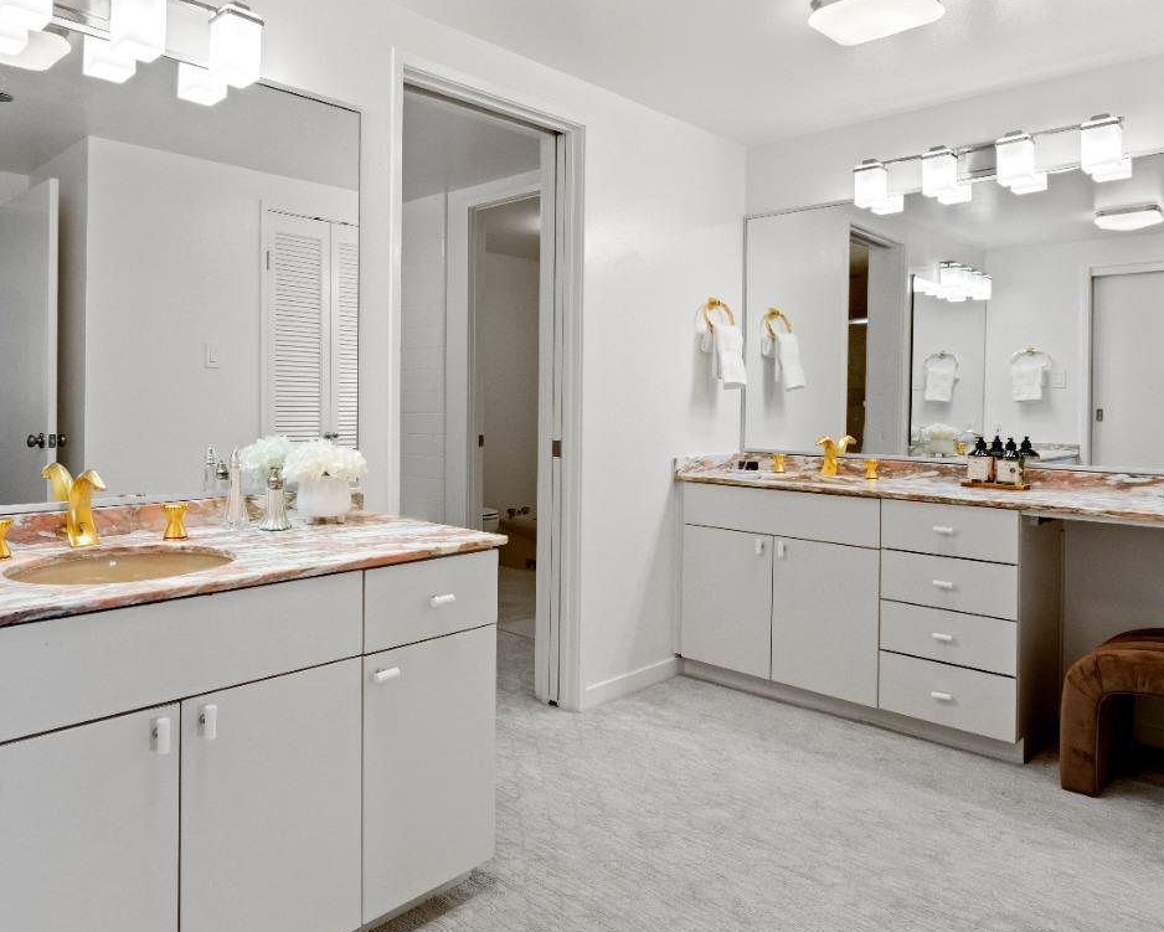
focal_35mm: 24
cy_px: 397
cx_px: 424
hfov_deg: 69.0
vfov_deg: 58.5
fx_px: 827
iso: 800
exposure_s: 1/20
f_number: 8
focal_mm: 16
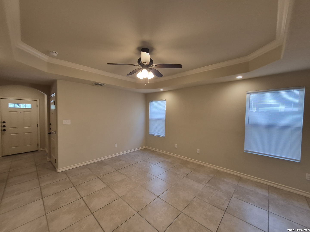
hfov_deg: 106.2
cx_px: 155
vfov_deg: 89.9
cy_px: 116
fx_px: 116
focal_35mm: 13
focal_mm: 1.74
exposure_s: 1/60
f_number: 2.2
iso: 125
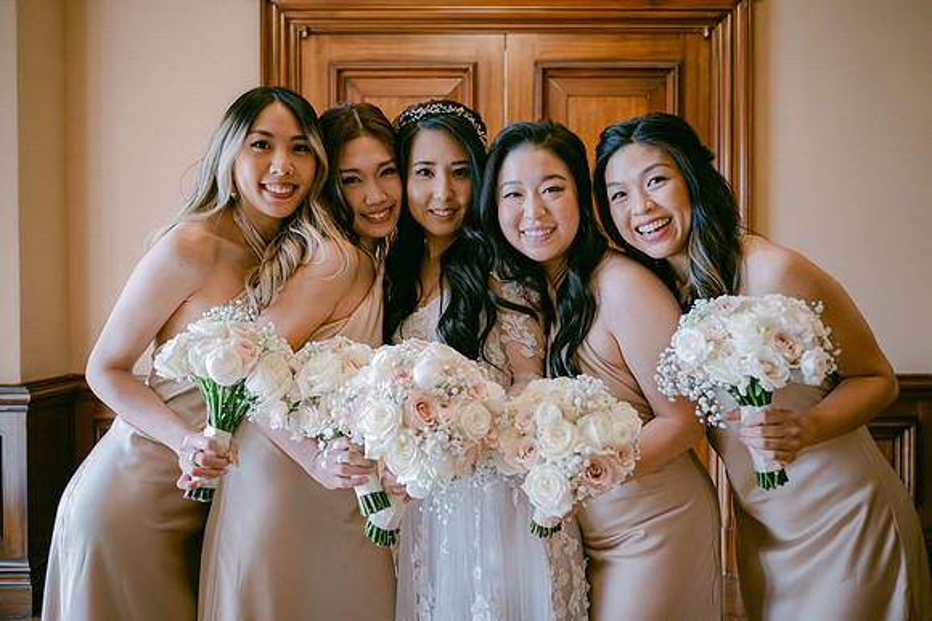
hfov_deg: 65.5
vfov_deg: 46.4
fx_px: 724
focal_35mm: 28
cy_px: 310
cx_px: 466
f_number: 2.8
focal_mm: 28
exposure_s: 1/40
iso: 100
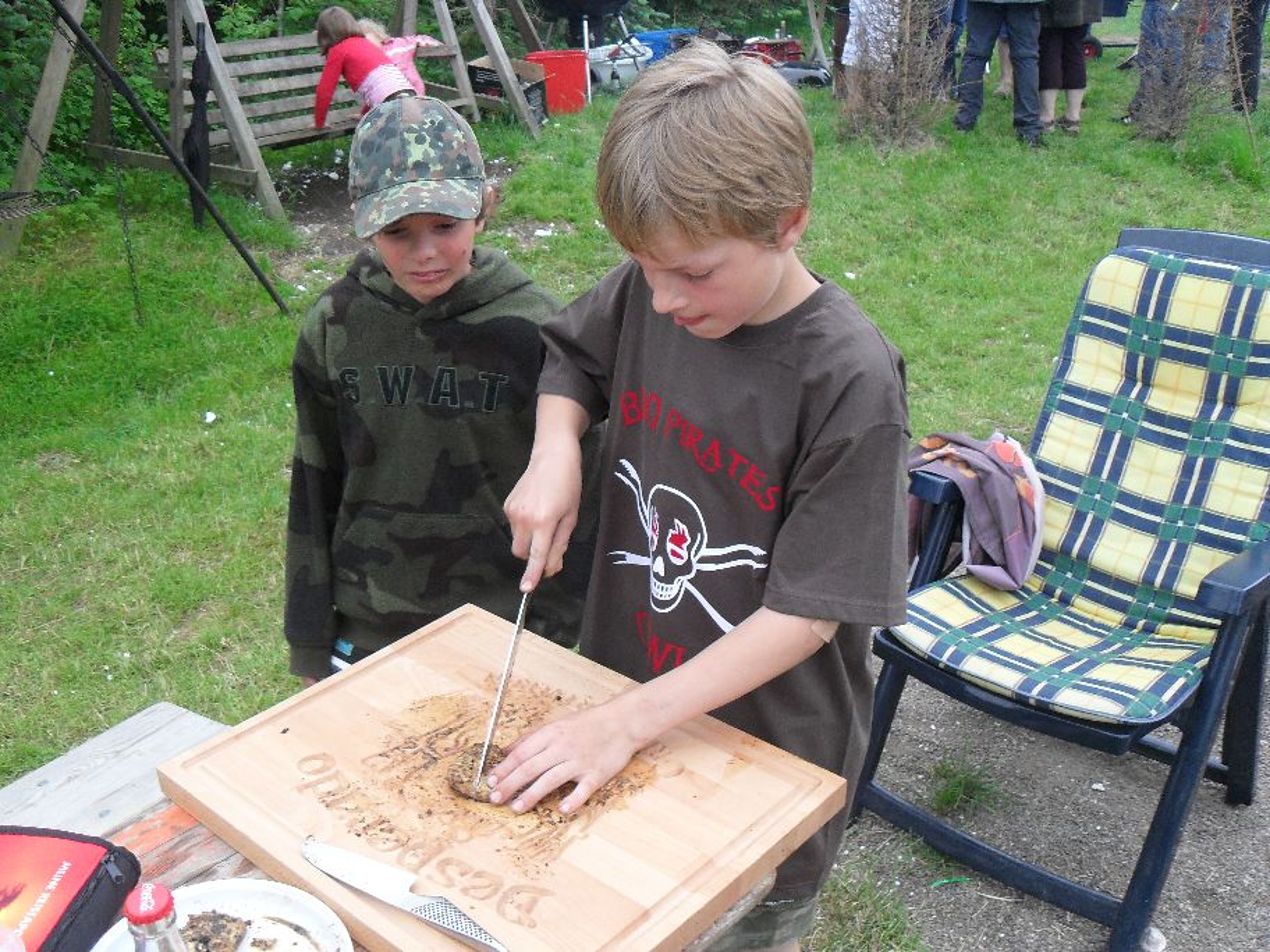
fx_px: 1284
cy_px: 476
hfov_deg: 52.6
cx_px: 635
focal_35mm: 35
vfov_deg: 40.7
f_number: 2.8
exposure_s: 1/60
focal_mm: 6.2
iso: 100
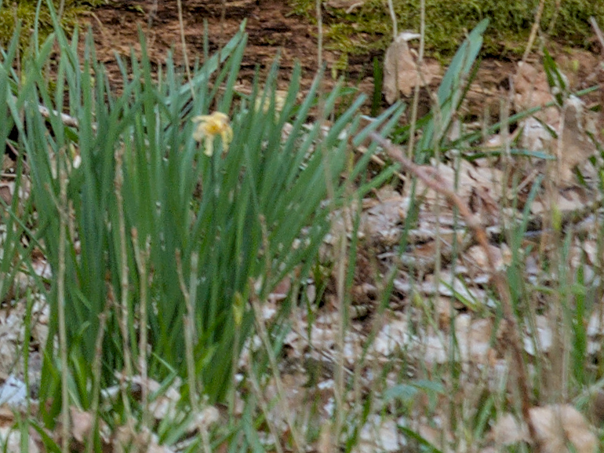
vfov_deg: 2.8
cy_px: -846
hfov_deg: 3.6
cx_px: -1435
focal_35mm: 530
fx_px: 9245
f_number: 10
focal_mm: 70
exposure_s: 1/15
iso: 220
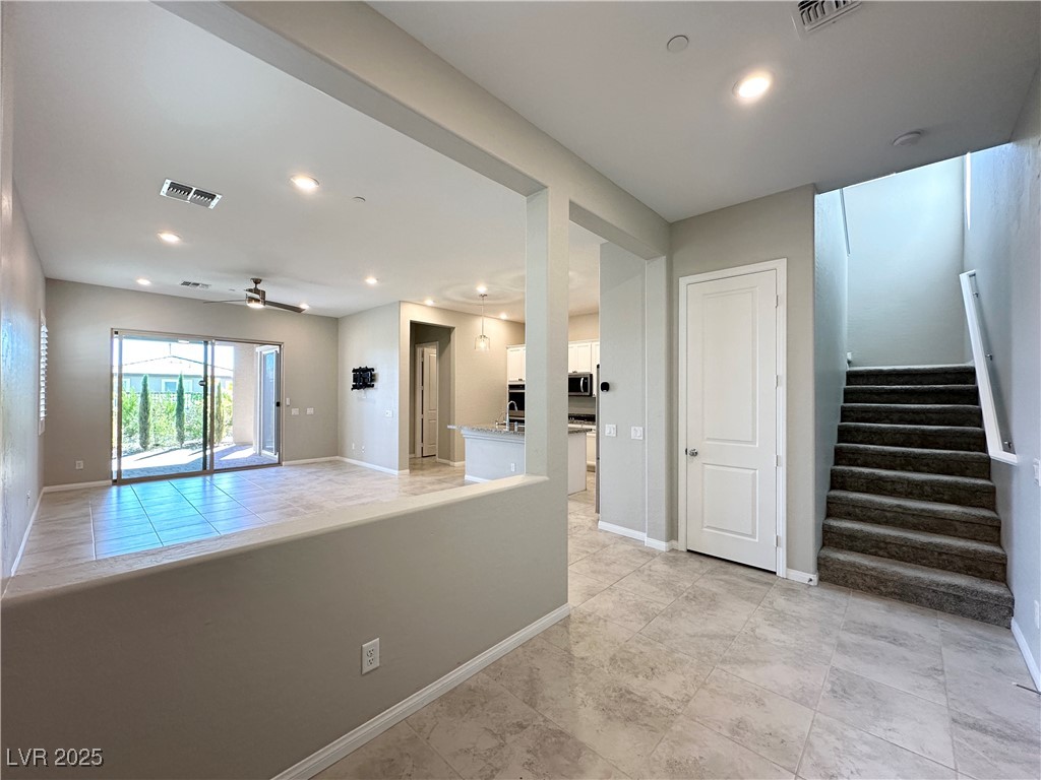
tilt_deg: +0.7
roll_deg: -0.4
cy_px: 390
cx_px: 520
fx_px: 421
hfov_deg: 102.1
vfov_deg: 85.7
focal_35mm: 14
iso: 200
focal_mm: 2.22
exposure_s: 1/120
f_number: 2.2
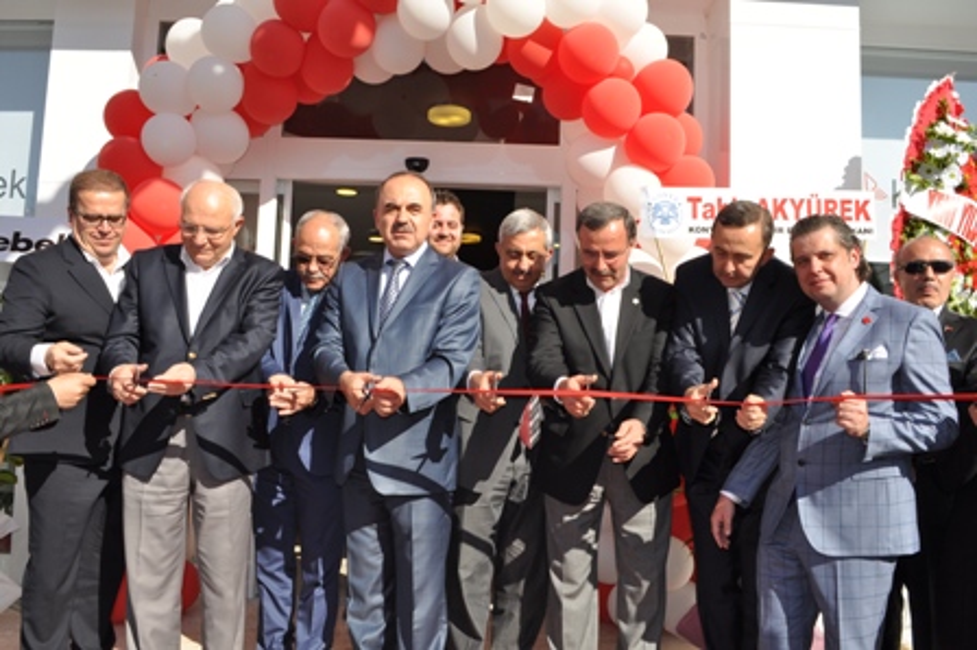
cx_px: 488
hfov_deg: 57.3
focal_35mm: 33
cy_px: 325
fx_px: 895
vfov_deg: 39.9
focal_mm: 22
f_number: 13
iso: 200
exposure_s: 1/200
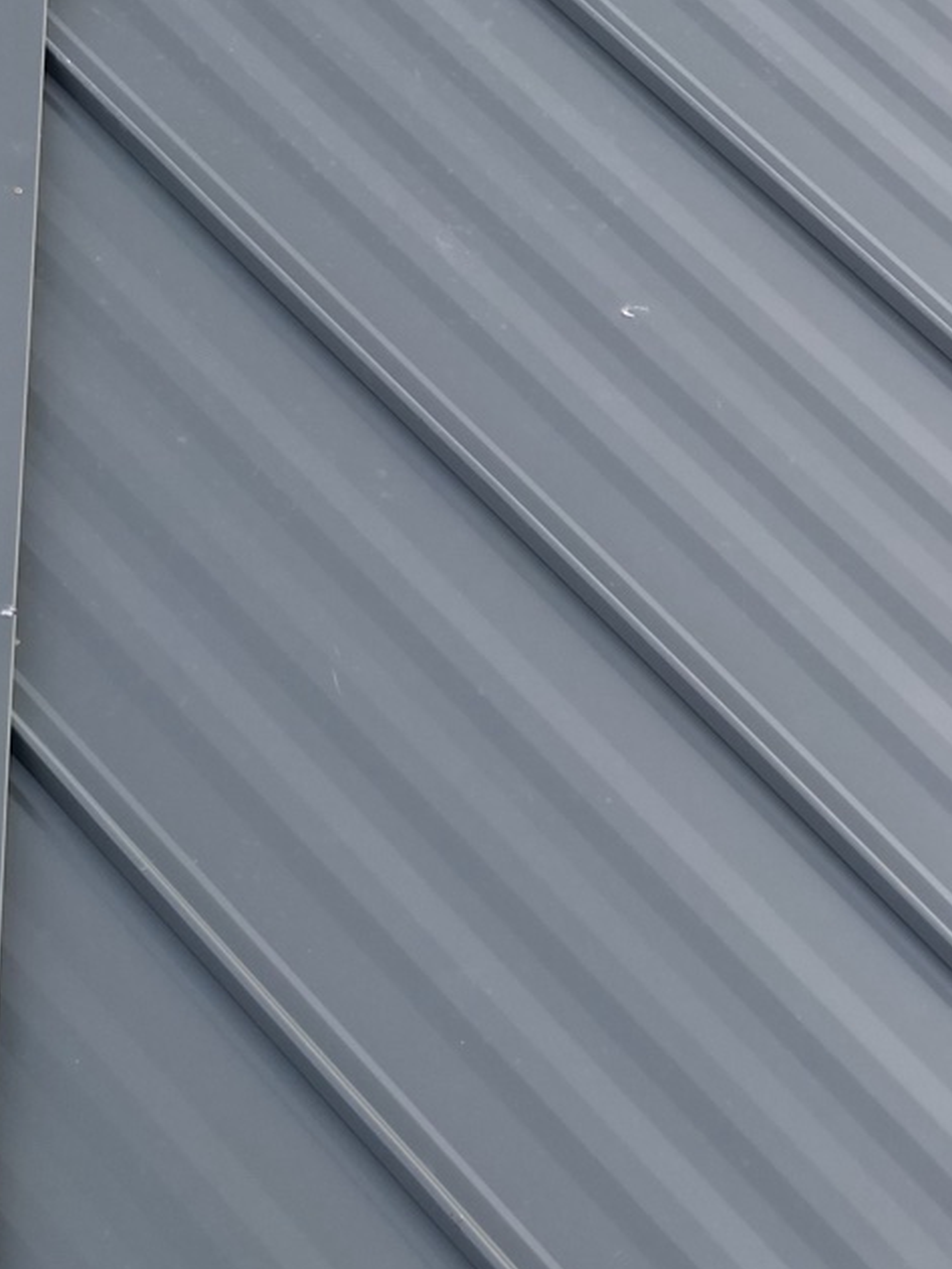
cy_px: 314
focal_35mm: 67
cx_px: 992
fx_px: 2455
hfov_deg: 21.1
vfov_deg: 28.5
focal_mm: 6.72
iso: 100
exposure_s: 1/500
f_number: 1.7
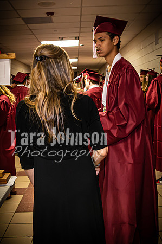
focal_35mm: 42
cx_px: 81
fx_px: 282
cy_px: 111
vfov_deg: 46.7
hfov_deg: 32.1
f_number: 4.5
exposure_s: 1/25
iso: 800
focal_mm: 17
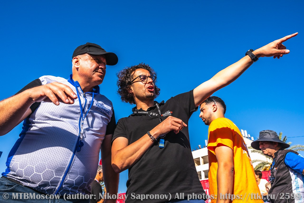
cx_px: 152
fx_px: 203
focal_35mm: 24
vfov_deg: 53.1
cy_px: 102
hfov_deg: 73.8
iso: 200
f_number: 10
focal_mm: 24
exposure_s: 1/640
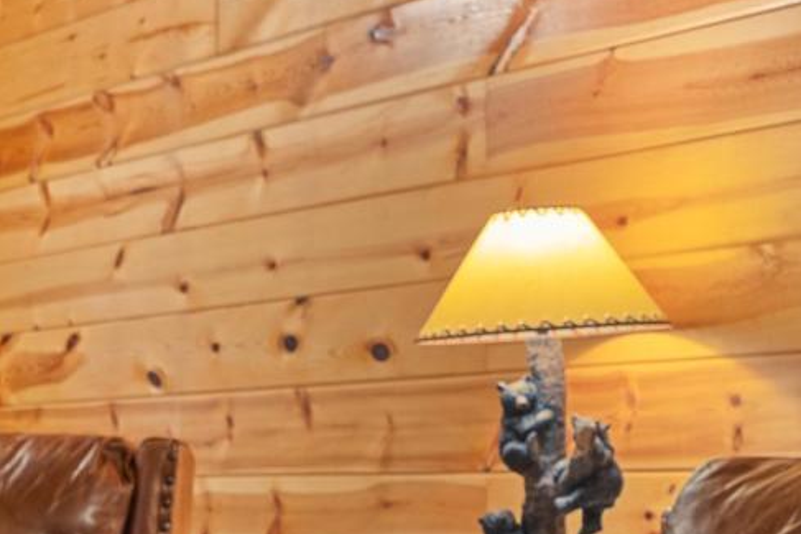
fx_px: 2248
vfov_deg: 13.3
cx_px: -173
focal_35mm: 101
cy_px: 608
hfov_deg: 19.0
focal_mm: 41
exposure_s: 1.5
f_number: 8
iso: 640
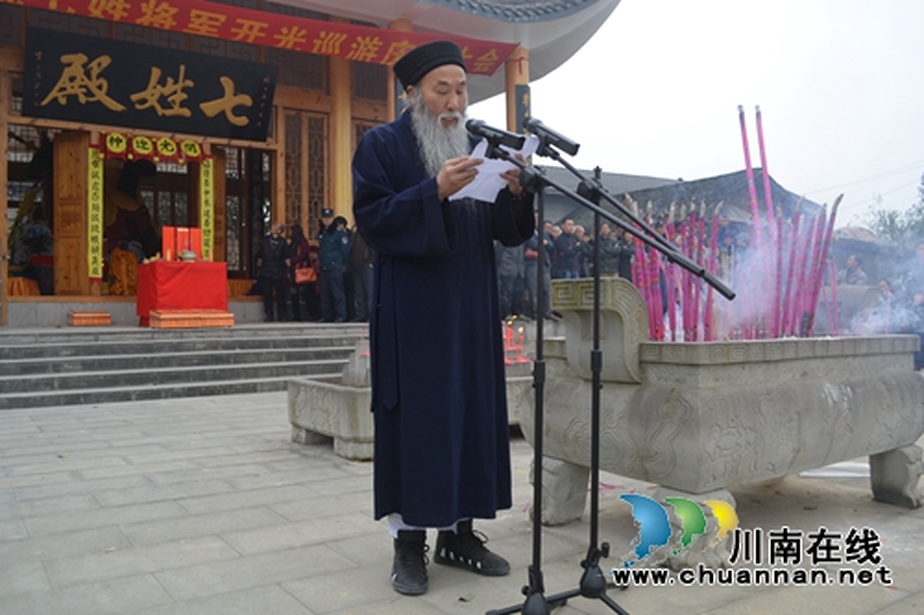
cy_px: 308
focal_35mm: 30
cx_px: 462
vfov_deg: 43.6
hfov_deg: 61.9
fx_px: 770
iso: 160
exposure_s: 1/125
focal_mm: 20
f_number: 5.6
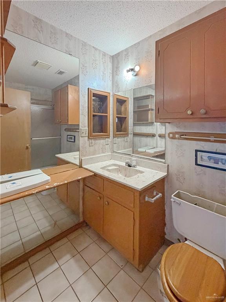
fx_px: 122
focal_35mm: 14
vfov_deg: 102.1
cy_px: 151
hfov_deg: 85.7
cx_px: 113
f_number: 2.2
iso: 500
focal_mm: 2.22
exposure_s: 1/60
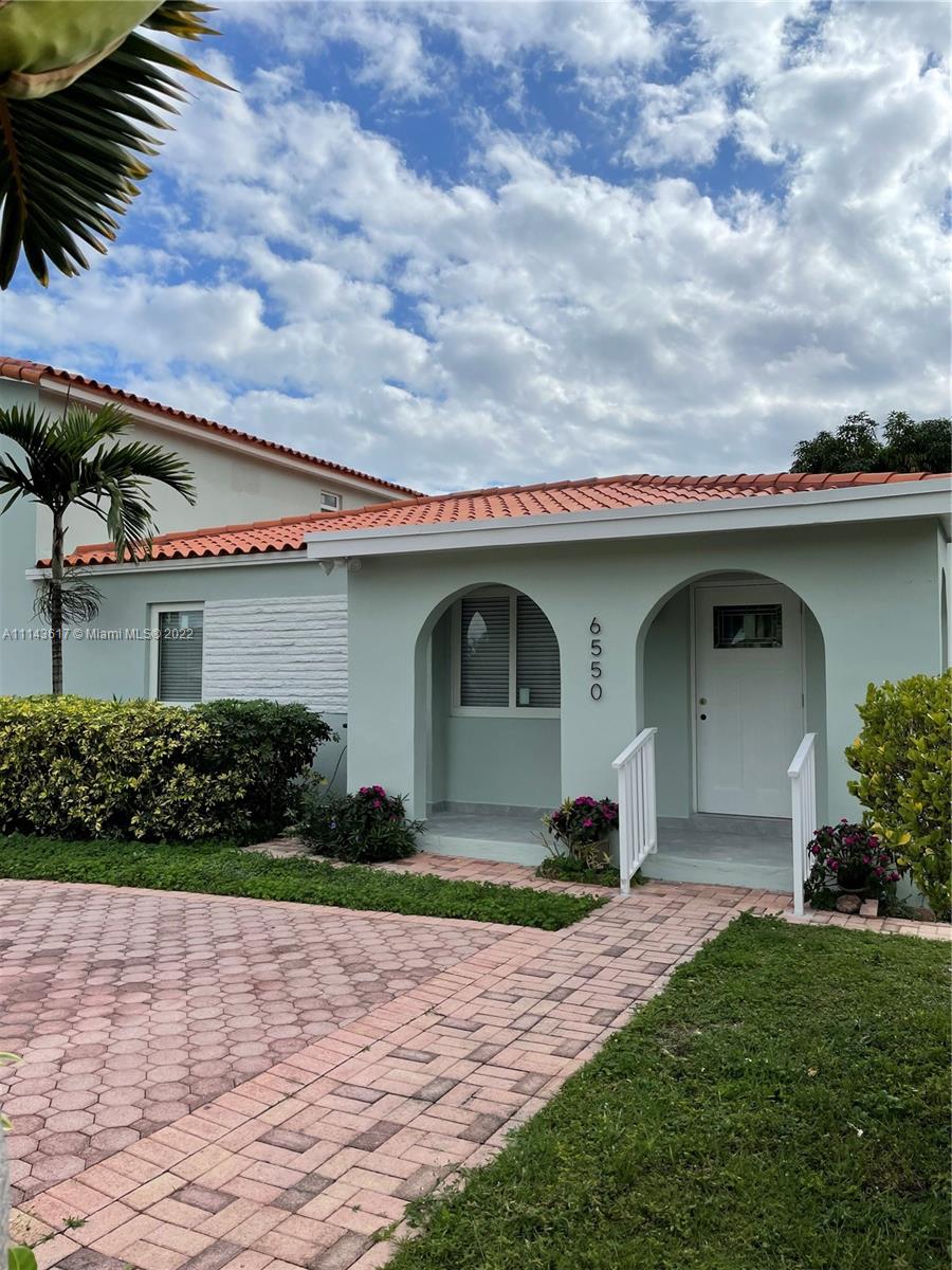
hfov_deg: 53.1
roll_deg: +0.0
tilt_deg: +2.8
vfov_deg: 67.3
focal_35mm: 26
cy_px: 635
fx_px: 953
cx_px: 476
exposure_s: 1/7813
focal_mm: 4.2
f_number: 1.6
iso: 32
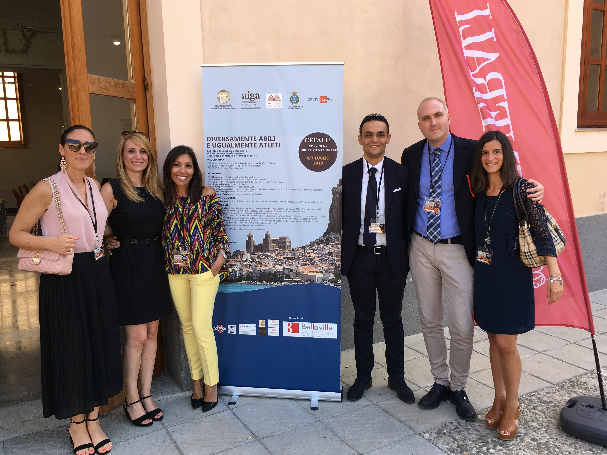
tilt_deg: -11.1
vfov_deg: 46.8
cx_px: 301
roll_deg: +1.3
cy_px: 229
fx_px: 526
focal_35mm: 30
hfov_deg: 60.0
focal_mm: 4.15
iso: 25
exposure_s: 1/187
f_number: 2.2
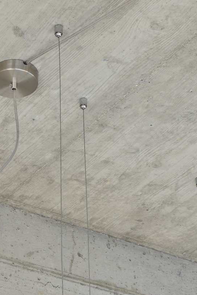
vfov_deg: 17.3
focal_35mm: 116
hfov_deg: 11.7
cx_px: 18
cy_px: 286
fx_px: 953
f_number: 20
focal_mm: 35
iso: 125
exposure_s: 1/2.5
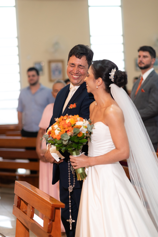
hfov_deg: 16.0
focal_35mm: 85
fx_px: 560
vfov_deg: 23.9
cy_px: 118
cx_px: 79
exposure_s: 1/320
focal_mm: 85
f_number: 2.2
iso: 2500
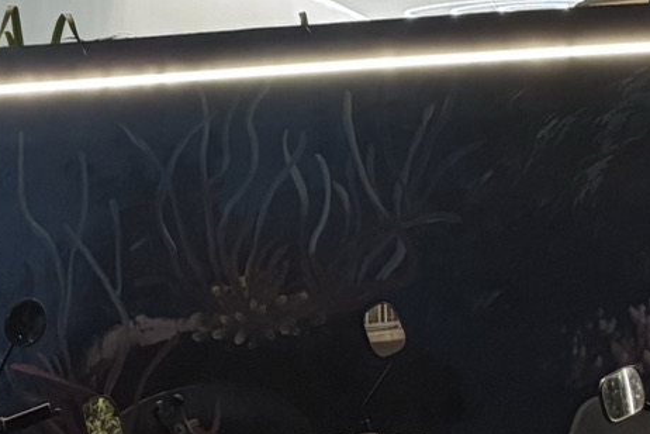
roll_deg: +2.9
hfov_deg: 18.8
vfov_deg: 11.1
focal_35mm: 108
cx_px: 508
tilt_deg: +19.5
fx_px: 1950
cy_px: -534
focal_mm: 6.76
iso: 640
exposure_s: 1/50
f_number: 1.78
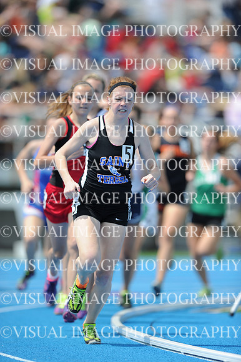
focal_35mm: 400
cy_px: 181
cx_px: 120
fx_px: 4021
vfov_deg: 5.2
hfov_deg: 3.4
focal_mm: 400
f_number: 3.5
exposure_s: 1/2500
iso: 200
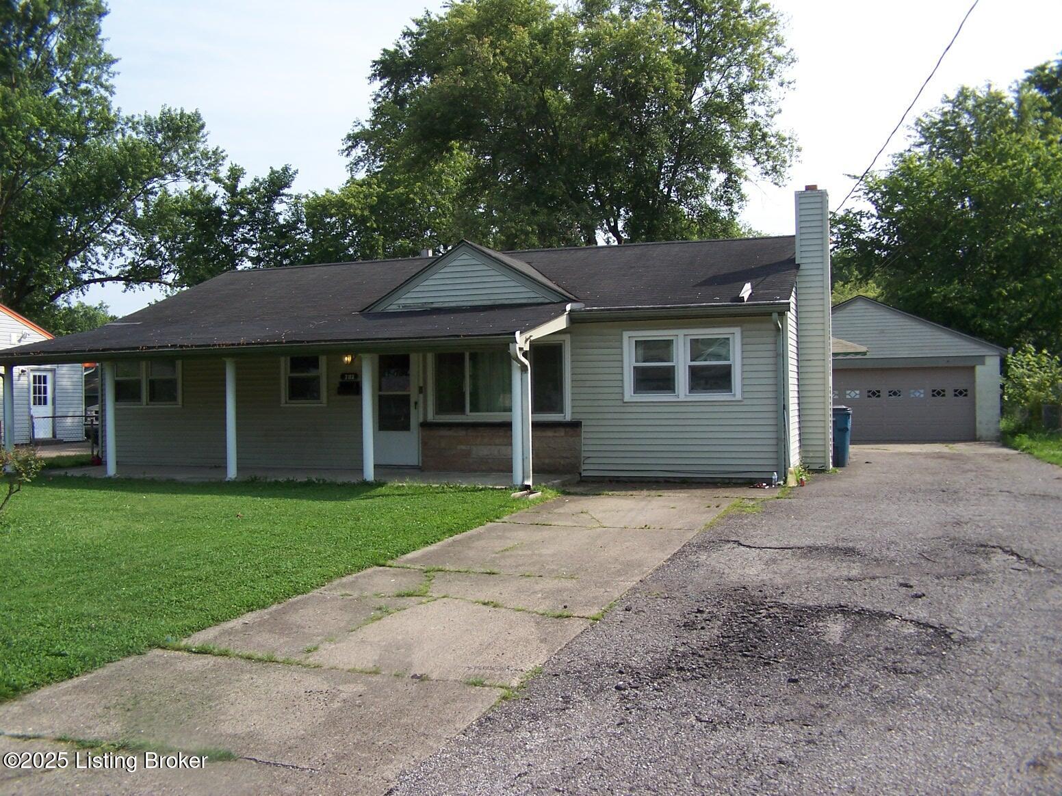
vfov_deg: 30.3
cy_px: 398
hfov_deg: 39.7
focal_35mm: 48
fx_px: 1473
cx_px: 531
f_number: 3
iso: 80
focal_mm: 8
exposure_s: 1/750
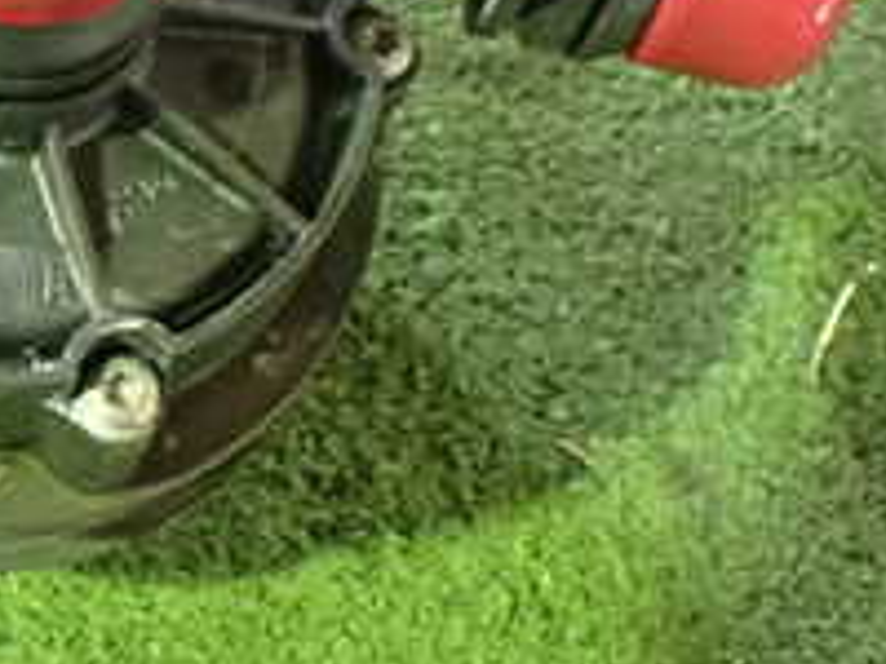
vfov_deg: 16.4
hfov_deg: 20.2
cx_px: -213
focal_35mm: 90
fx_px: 2304
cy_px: 186
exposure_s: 1/30
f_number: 2.3
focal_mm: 5.4
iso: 1600
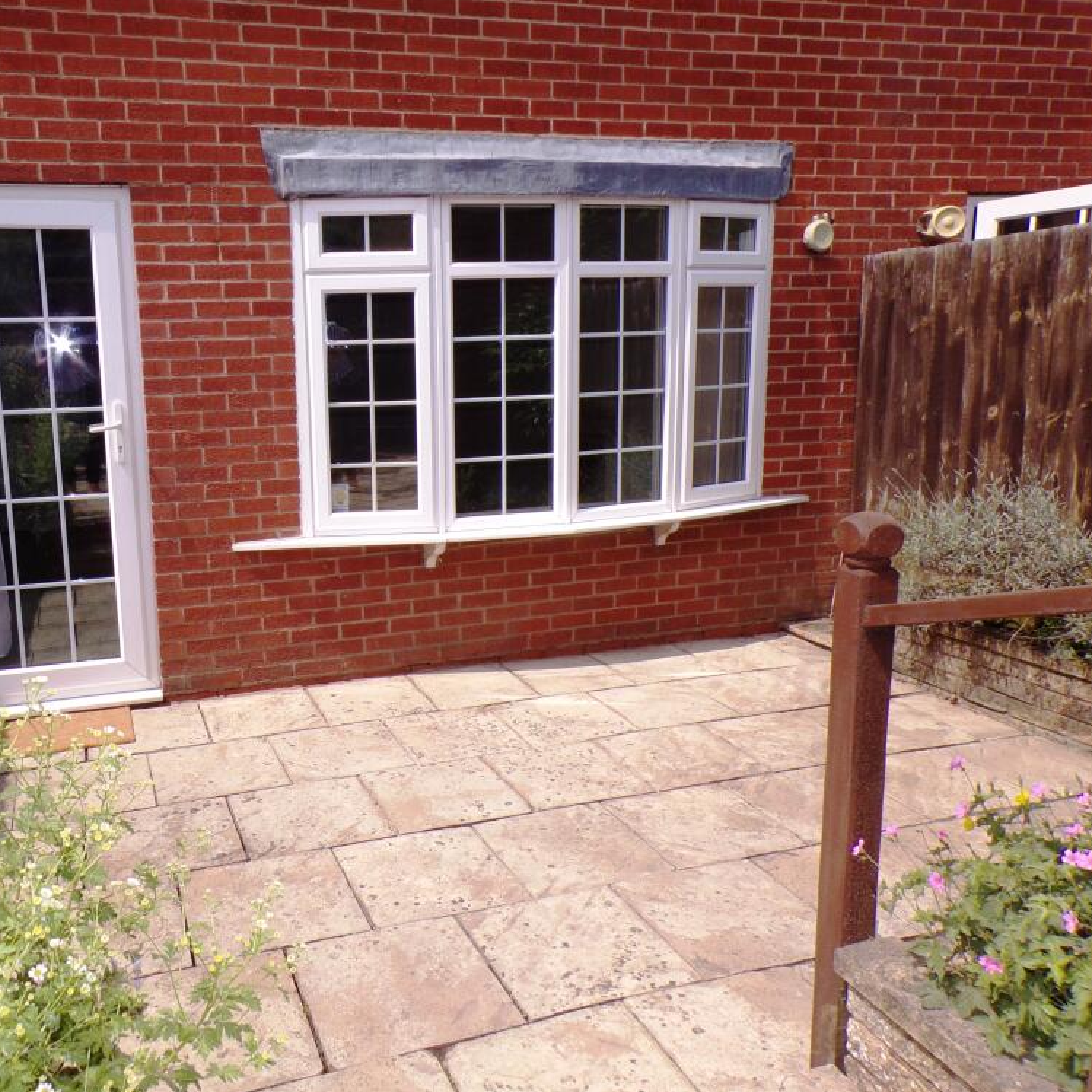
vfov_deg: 55.6
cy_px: 537
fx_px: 1035
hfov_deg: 54.8
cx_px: 391
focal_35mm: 29
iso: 80
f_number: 5.8
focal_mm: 4.3
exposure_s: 1/450
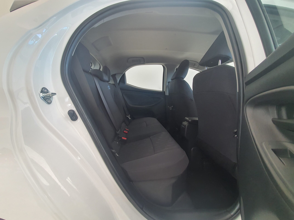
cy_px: 110
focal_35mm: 13
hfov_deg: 106.2
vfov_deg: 89.9
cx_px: 147
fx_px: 110
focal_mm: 1.8
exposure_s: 1/50
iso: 125
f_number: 2.2
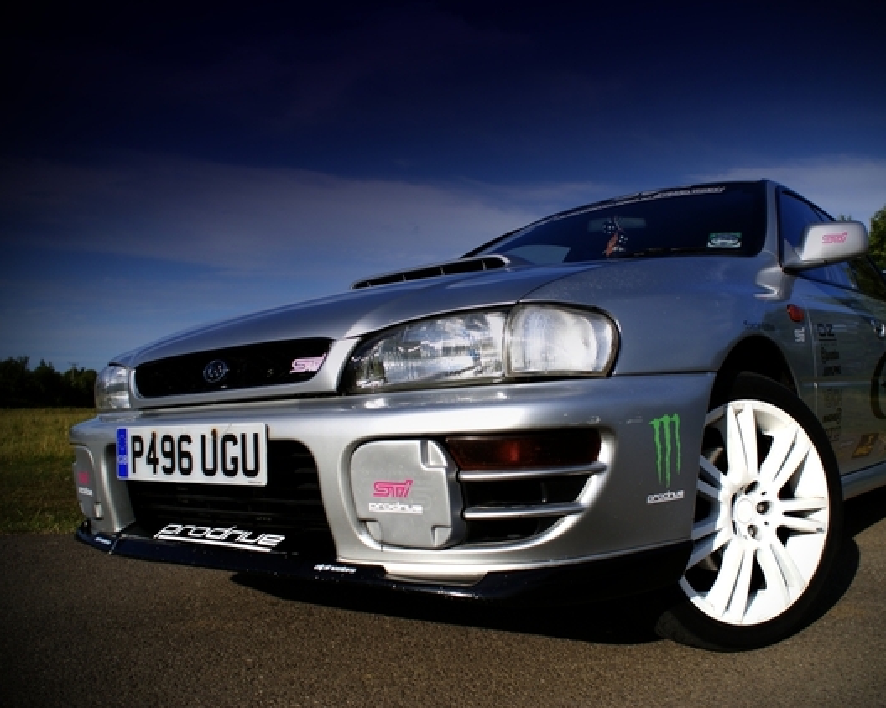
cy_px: 349
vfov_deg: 47.1
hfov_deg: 57.0
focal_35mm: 31
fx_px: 813
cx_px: 499
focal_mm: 18
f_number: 3.5
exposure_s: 1/2000
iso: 100
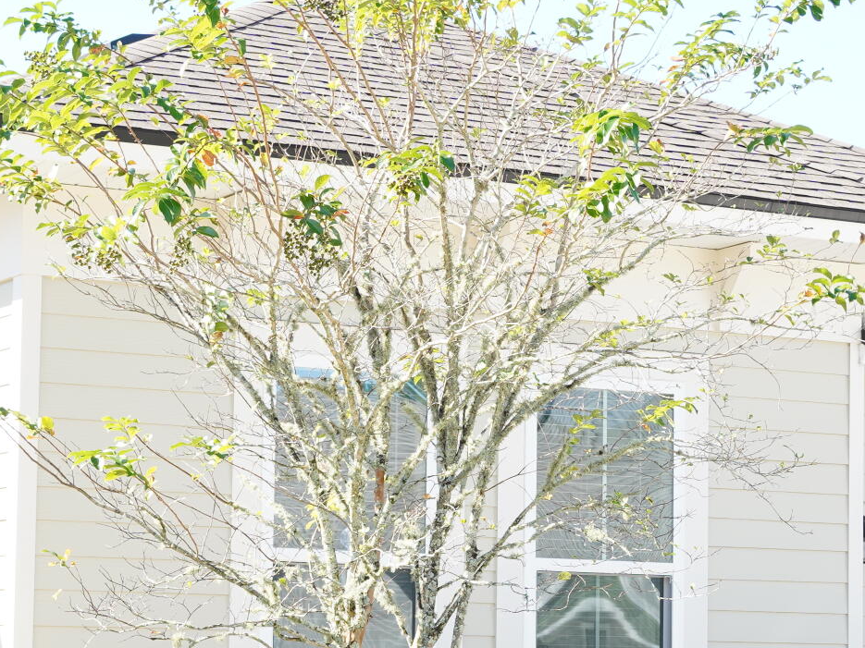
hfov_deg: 18.2
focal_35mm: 108
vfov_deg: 13.7
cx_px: 402
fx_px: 2698
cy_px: 463
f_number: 7.1
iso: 100
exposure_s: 1/60
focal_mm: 35
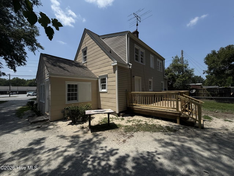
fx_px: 95
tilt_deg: +1.6
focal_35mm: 14
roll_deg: +1.5
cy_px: 88
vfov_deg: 85.7
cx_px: 117
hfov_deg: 102.0
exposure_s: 1/4425
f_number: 2.2
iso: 50
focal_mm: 2.22
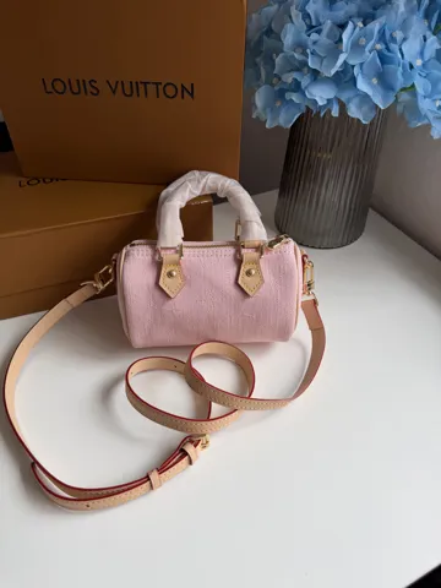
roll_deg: -1.8
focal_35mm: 24
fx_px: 408
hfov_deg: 56.8
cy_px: 294
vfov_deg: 71.6
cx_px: 220
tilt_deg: -44.0
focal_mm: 6.76
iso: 64
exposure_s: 1/121
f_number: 1.78
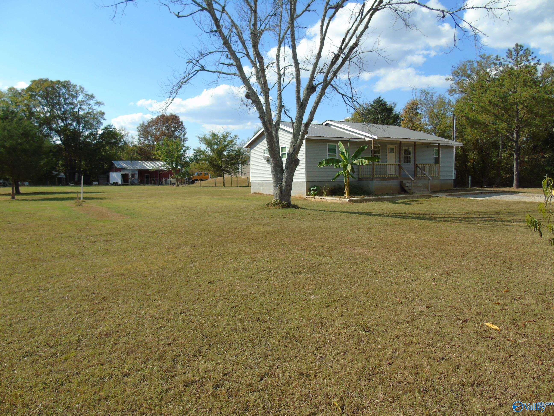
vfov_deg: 54.9
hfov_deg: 69.4
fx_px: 400
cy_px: 208
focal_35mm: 25
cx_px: 277
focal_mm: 4.4
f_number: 3.4
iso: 80
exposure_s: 1/800
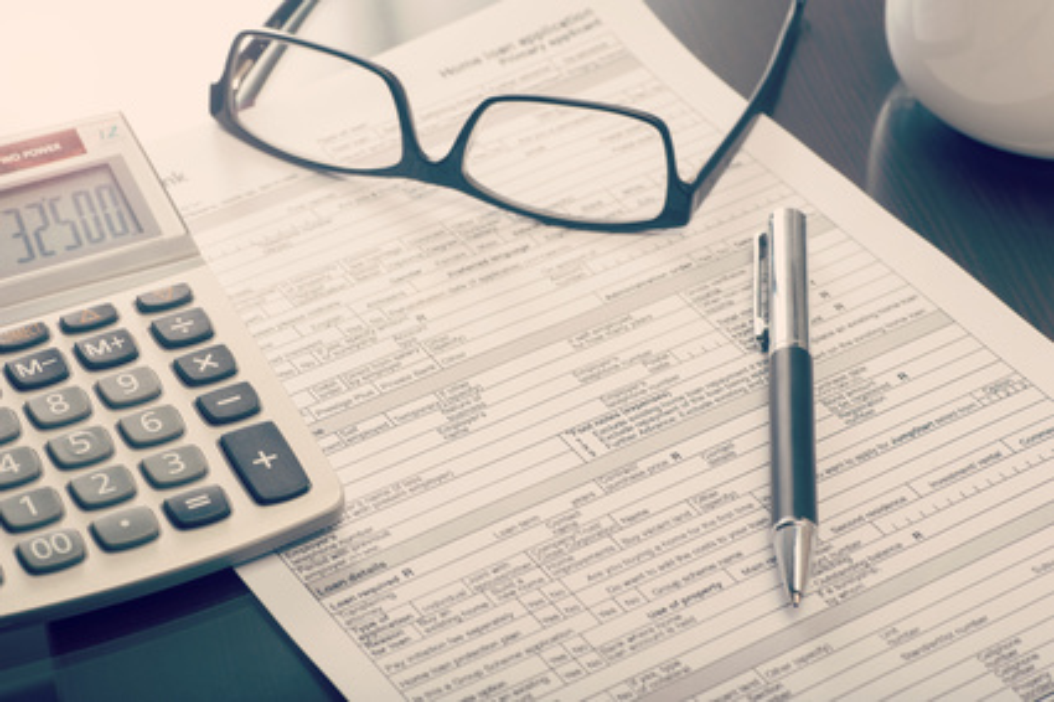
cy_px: 351
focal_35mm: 86
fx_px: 2517
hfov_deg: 23.7
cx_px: 527
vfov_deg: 15.9
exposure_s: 1/250
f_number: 11
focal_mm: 86
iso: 100
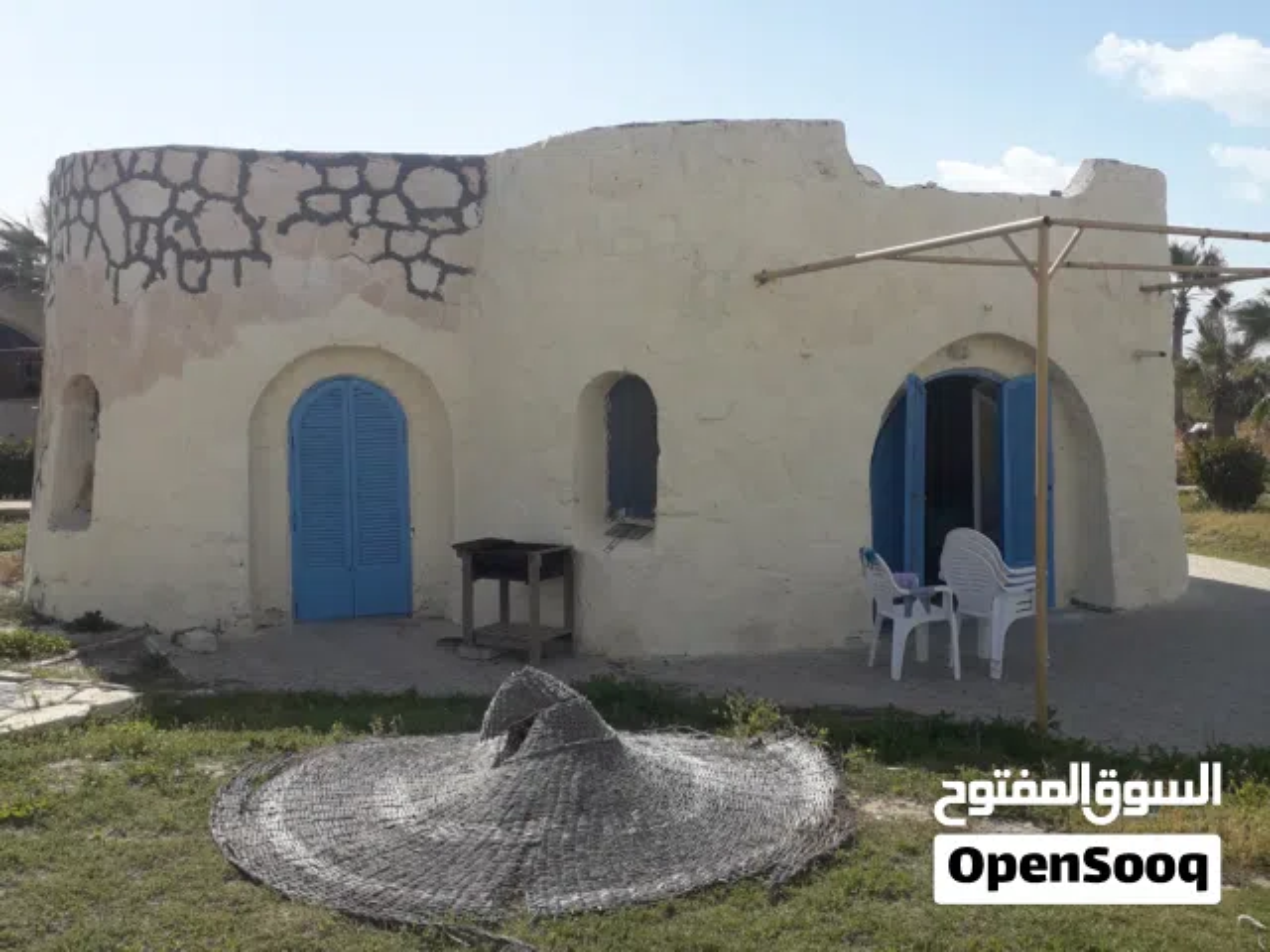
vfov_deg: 51.4
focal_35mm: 27
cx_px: 635
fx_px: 991
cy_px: 476
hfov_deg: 65.3
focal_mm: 3.6
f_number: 1.9
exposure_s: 1/2283
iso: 40
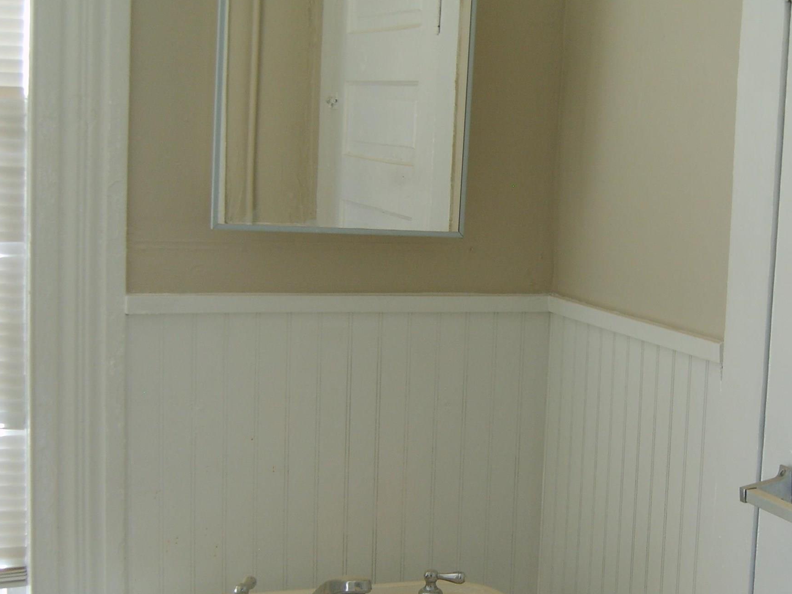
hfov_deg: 30.9
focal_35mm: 62
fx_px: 1419
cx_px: 550
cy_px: 399
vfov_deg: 23.5
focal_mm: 7.4
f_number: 2.8
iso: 50
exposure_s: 1/30
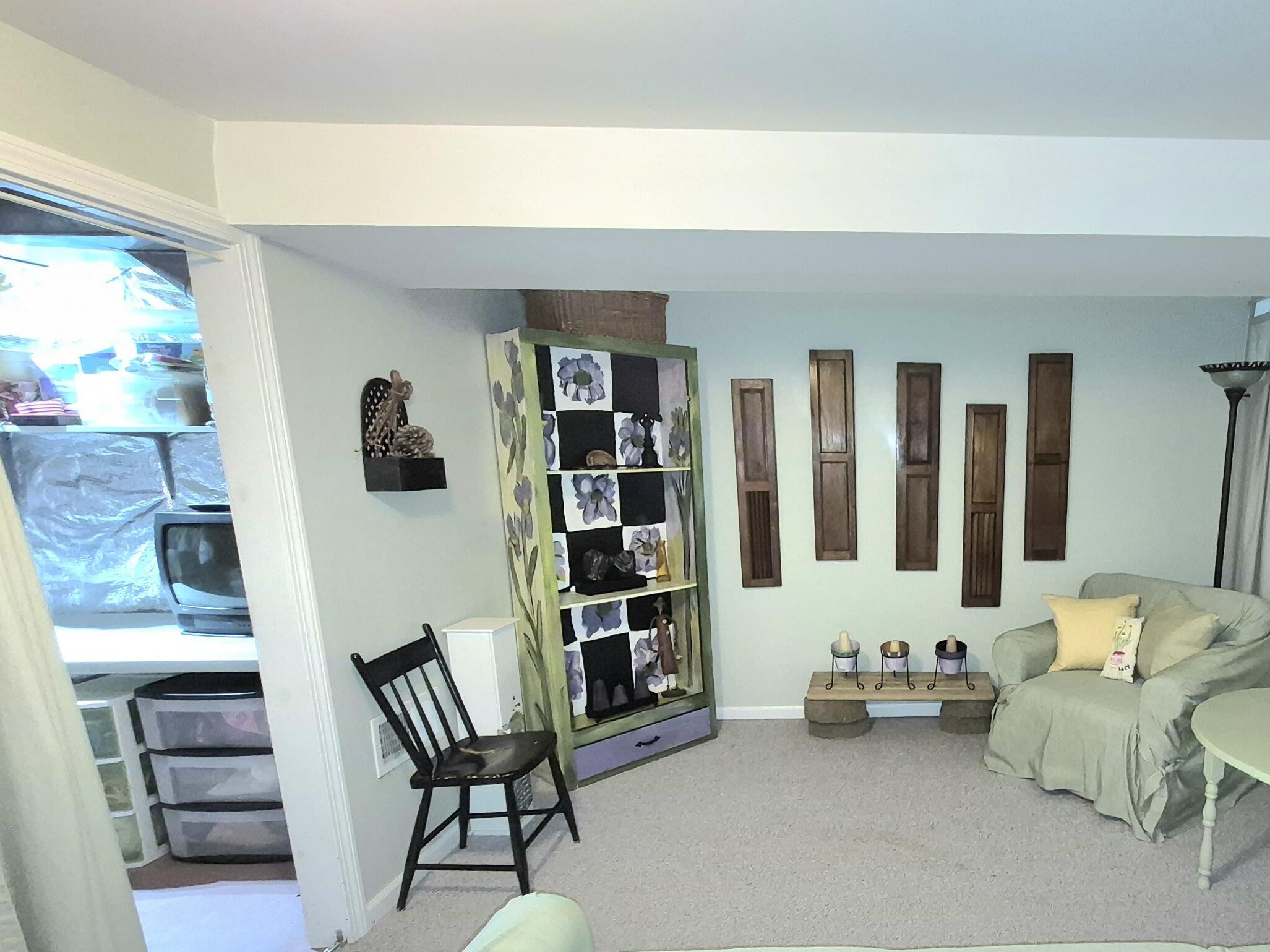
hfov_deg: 79.4
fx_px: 697
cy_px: 568
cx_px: 924
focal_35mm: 19
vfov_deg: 68.0
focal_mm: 1.74
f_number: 2.2
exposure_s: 1/30
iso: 320
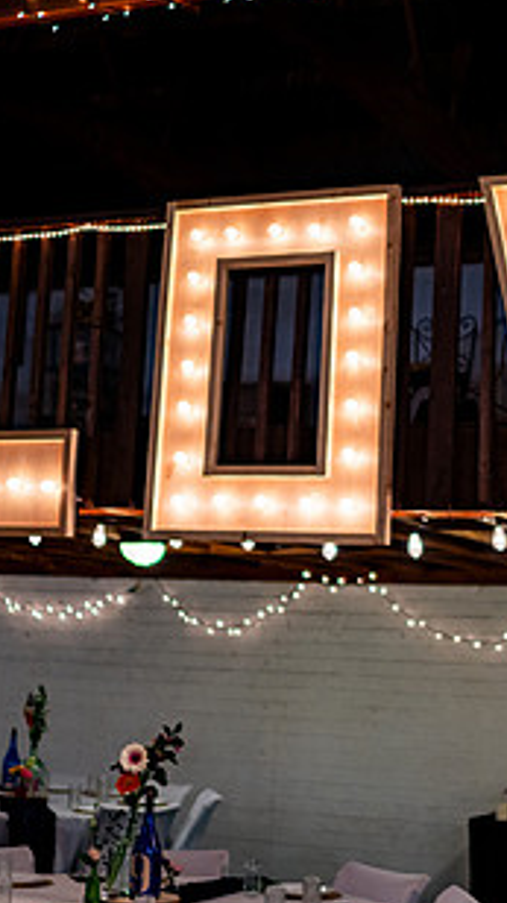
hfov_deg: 17.4
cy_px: 409
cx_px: 387
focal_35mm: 69
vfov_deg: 30.6
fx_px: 1651
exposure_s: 1/250
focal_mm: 35
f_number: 1.4
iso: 640
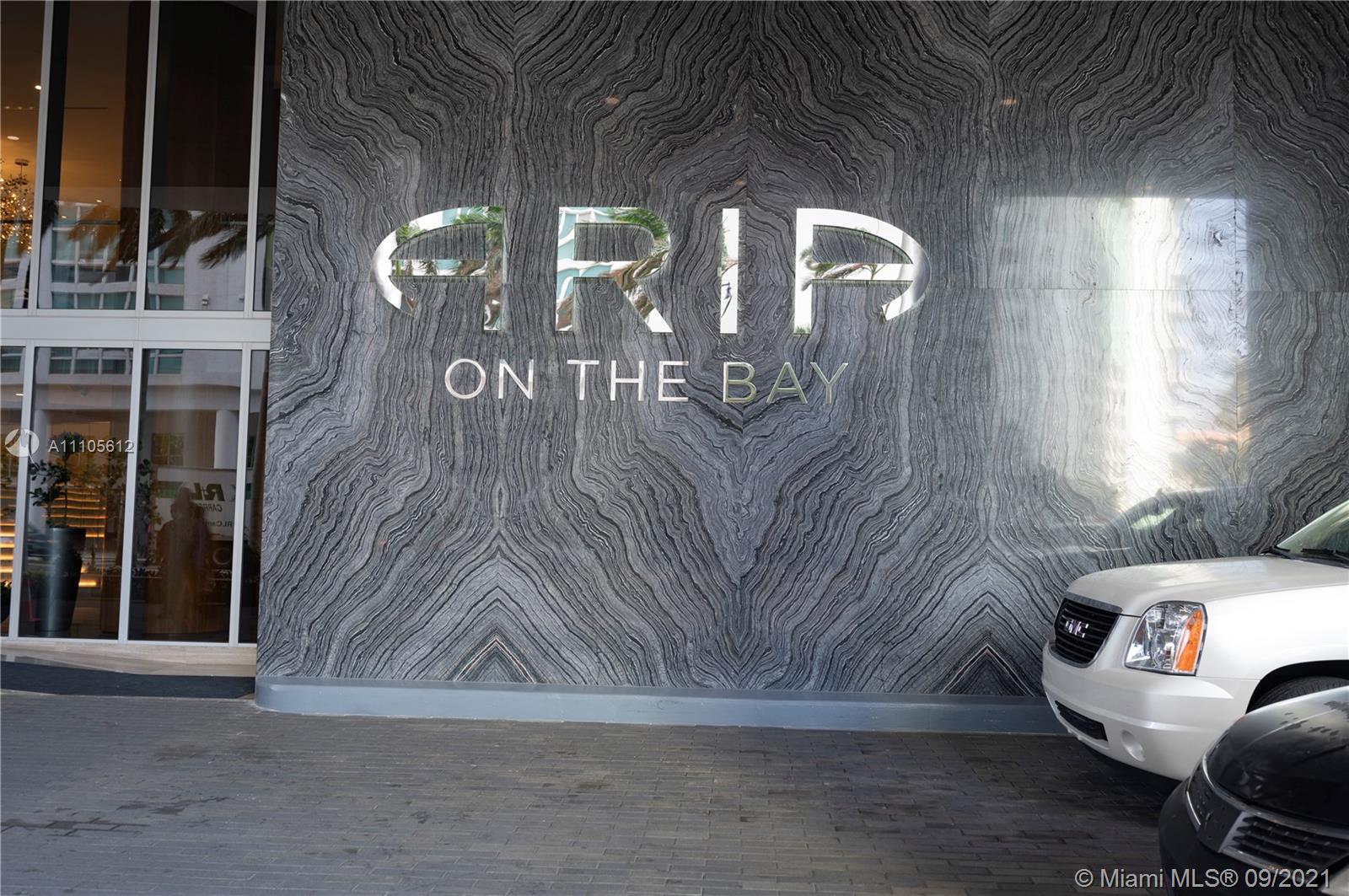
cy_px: 448
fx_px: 1123
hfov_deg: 62.0
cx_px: 674
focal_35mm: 30
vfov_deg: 43.5
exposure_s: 1/13
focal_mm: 30
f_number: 4
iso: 100
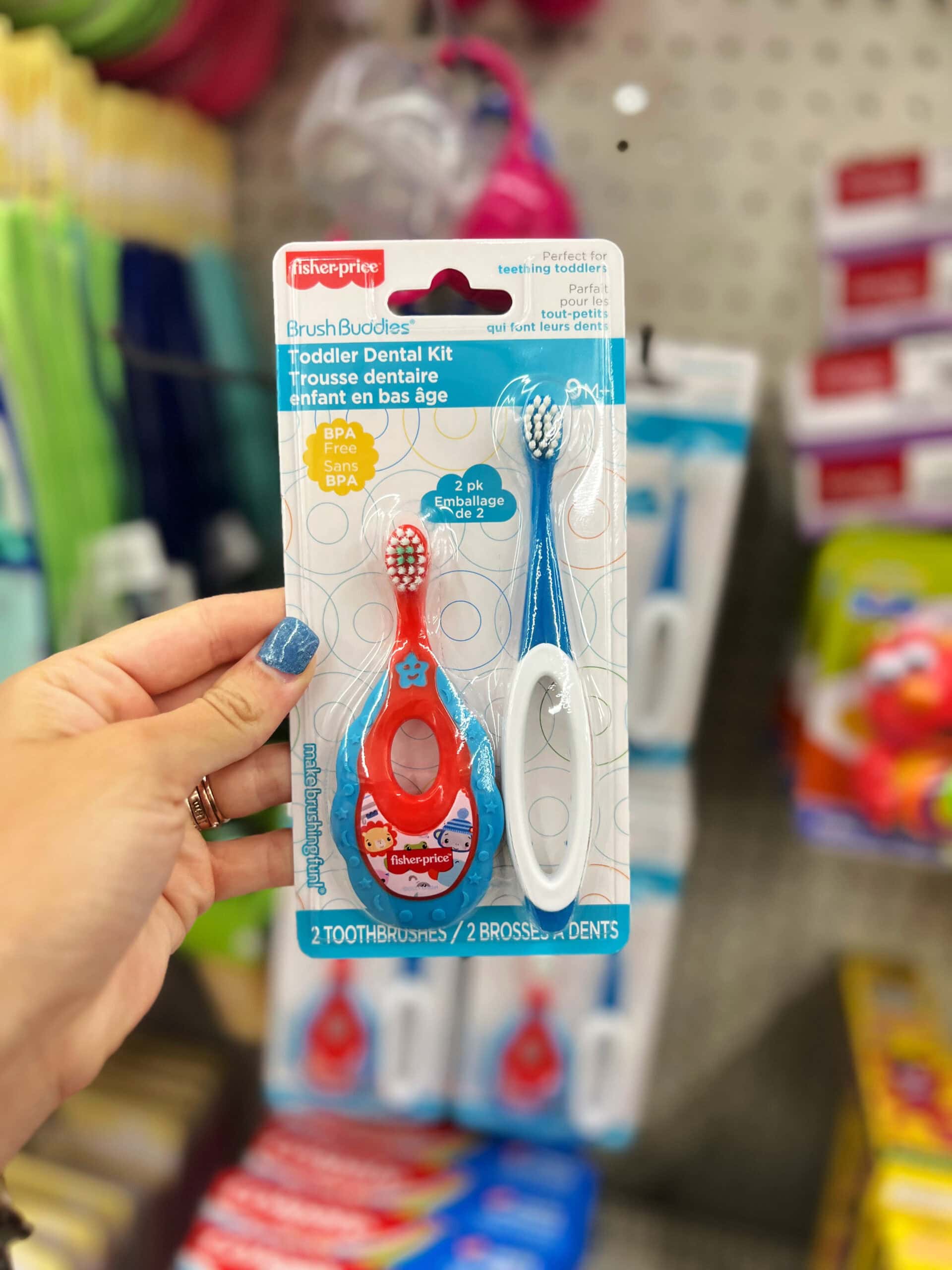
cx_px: 476
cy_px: 635
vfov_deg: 67.3
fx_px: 953
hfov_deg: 53.1
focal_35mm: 26
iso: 125
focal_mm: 5.7
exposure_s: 1/120
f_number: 1.5
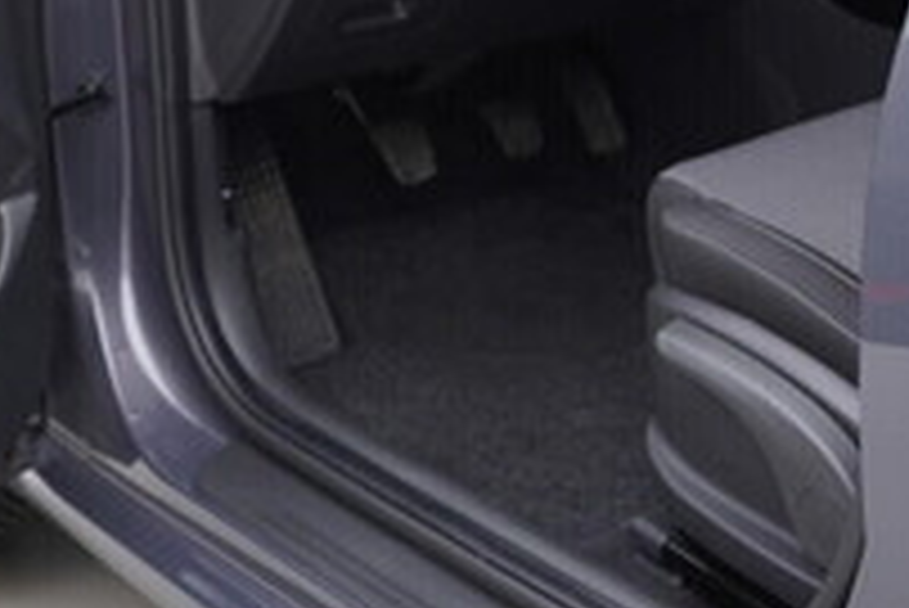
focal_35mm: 98
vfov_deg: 13.7
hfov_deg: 20.8
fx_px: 2476
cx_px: 378
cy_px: -56
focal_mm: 24
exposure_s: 1/50
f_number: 3.2
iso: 125
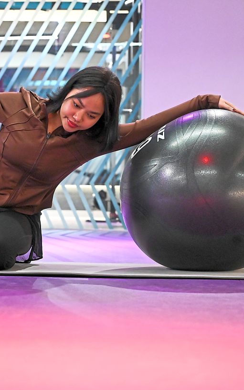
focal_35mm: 88
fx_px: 937
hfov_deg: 14.8
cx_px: 78
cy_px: 195
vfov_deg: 23.6
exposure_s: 1/100
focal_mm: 57
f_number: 4
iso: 4000
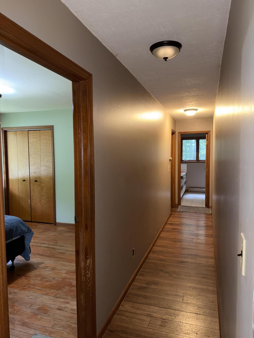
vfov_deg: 71.6
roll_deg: +0.3
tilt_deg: -4.4
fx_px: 235
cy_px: 169
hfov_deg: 56.8
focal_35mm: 24
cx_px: 127
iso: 125
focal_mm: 6.76
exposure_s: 1/14
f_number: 1.78
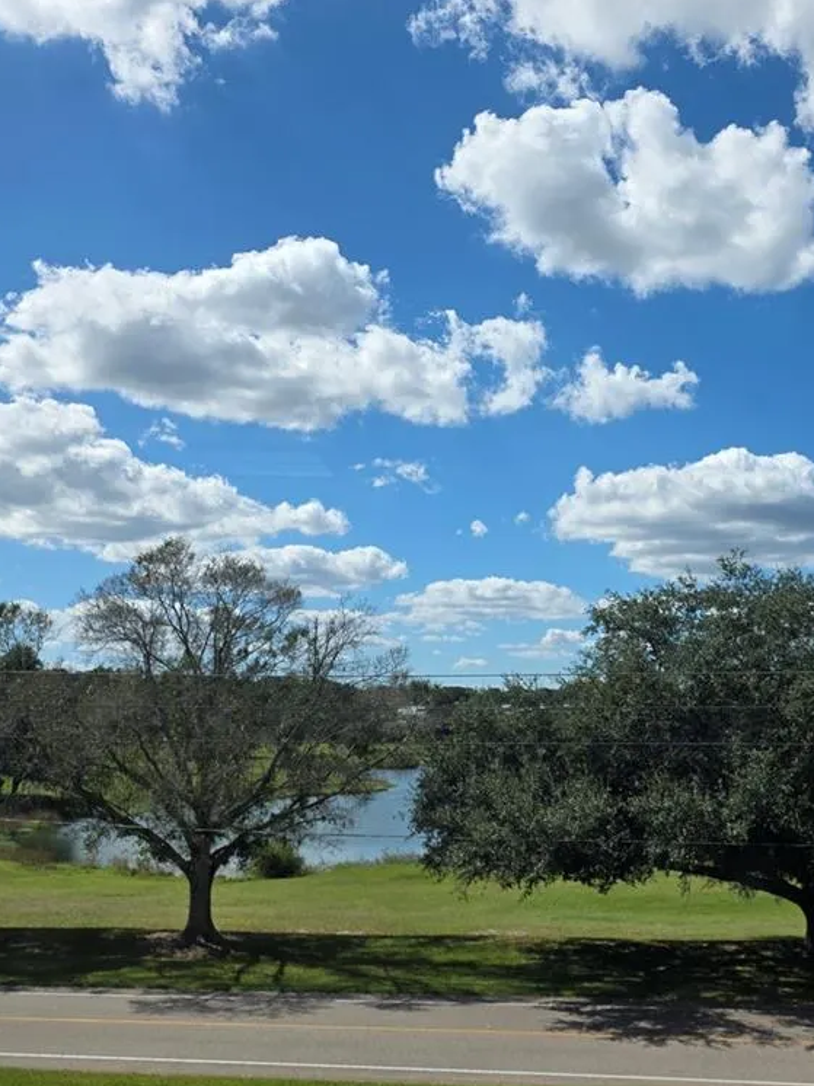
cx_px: 631
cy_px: 521
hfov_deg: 37.5
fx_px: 1161
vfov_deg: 50.1
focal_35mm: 37
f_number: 1.7
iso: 64
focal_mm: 6.25
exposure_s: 1/7944
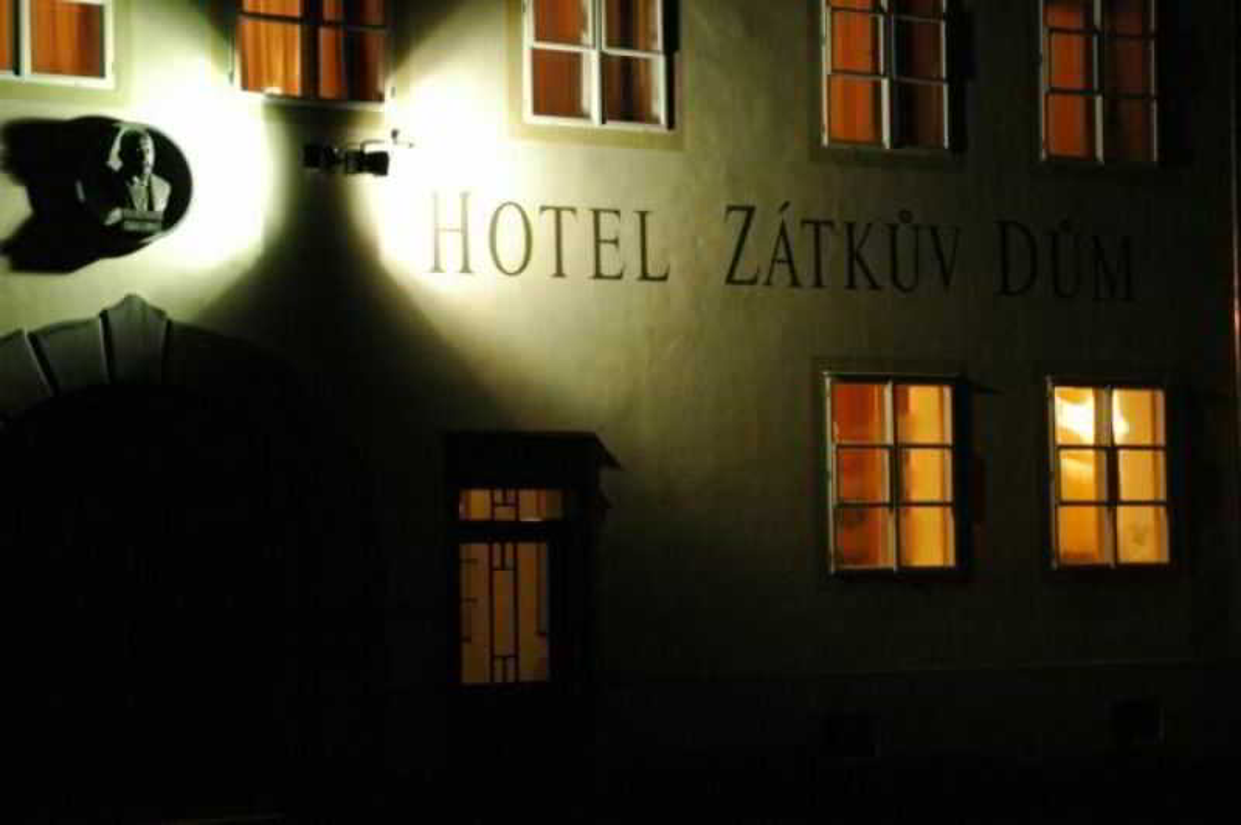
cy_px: 412
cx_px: 620
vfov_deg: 19.7
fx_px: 2377
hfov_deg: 29.3
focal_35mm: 69
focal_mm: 46
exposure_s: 1/30
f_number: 5.6
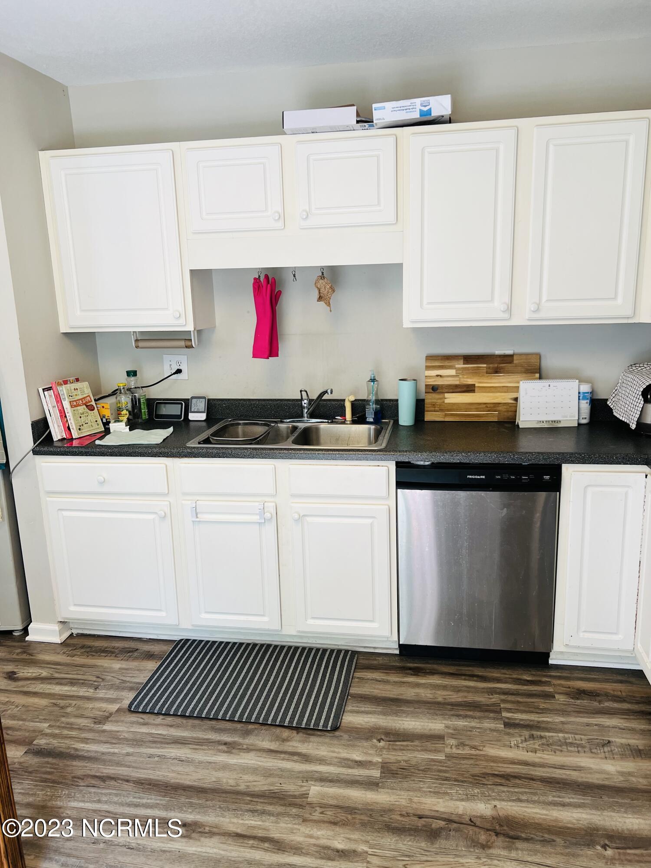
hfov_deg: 53.1
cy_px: 434
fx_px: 652
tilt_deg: -10.7
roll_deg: +2.4
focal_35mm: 26
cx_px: 326
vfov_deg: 67.3
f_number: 1.5
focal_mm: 5.7
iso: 80
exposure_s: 1/120
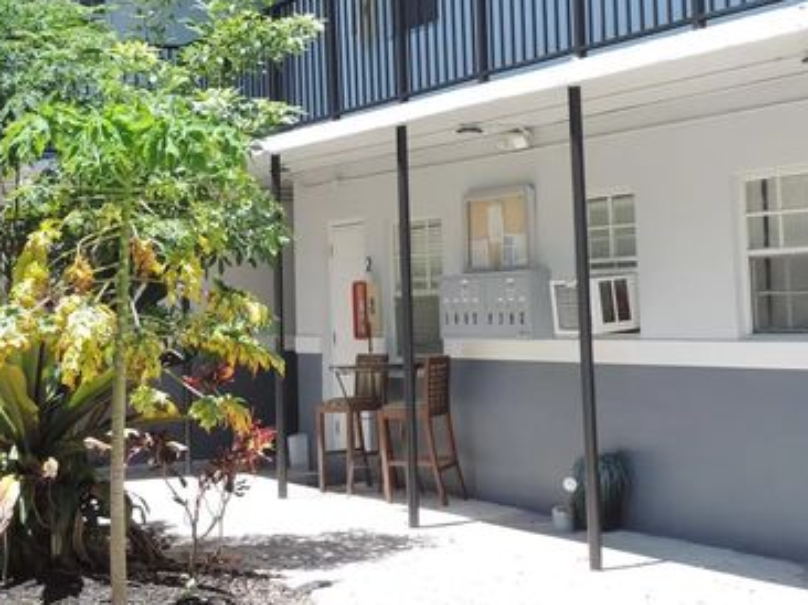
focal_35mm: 70
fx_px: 1633
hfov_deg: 27.6
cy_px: 95
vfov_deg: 20.7
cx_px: 252
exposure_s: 1/250
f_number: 3.3
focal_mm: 7.1
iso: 80
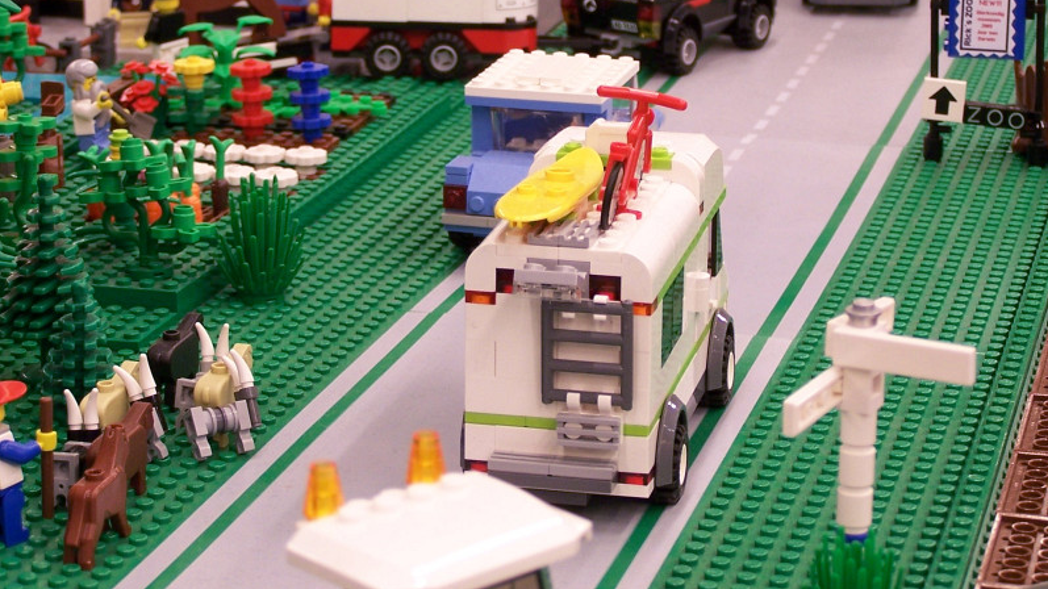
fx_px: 2917
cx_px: 568
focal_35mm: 105
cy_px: 99
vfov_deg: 11.5
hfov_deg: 20.4
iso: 80
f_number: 3.2
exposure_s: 1/3
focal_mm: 12.4
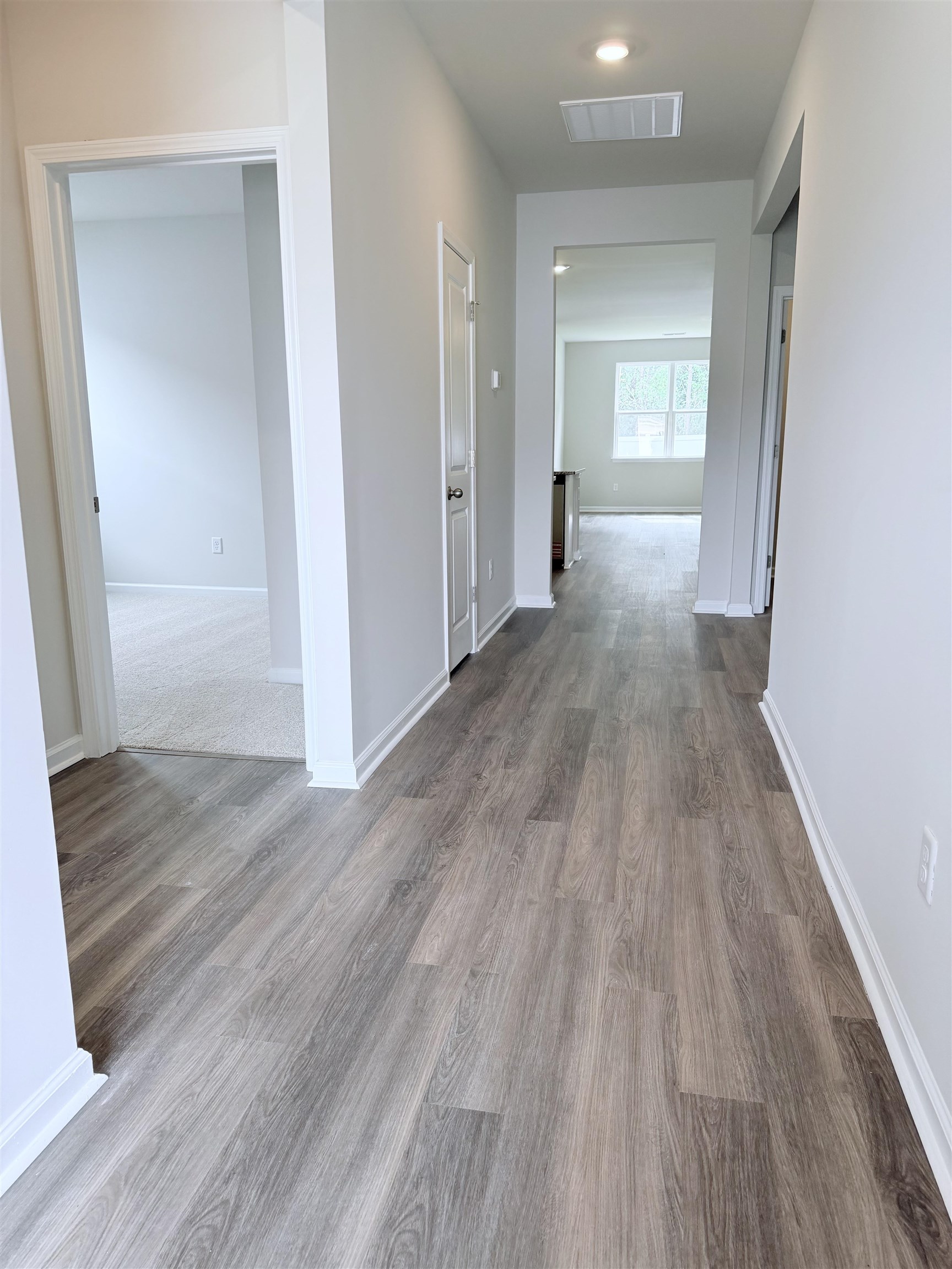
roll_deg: +0.3
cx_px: 476
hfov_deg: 56.8
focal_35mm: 24
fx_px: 880
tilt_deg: -11.7
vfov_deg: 71.6
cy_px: 634
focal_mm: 6.76
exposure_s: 1/220
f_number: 1.78
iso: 160
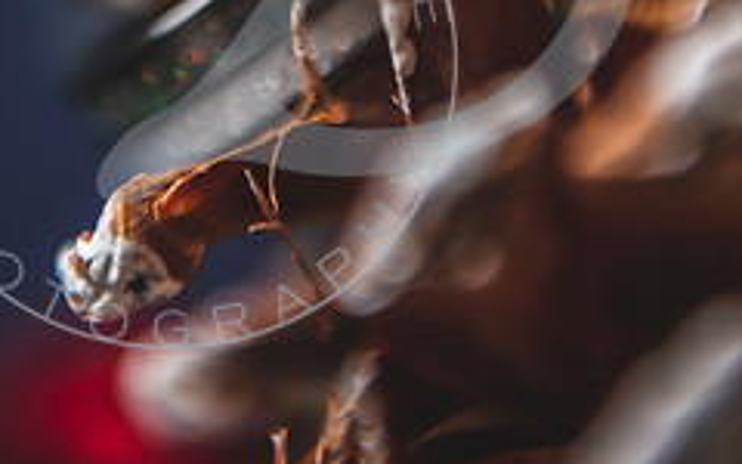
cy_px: -173
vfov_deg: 9.6
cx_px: 309
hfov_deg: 15.6
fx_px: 2710
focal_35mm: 134
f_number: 2.8
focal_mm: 70
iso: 500
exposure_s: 1/125
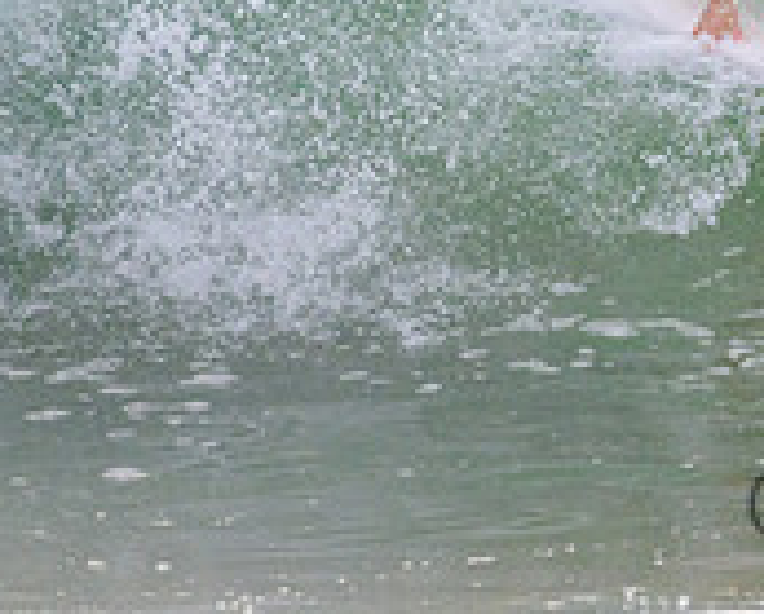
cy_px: -227
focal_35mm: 2511
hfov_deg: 0.8
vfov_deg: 0.6
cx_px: 1091
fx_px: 56874
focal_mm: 800
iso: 1400
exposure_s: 1/2000
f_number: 11
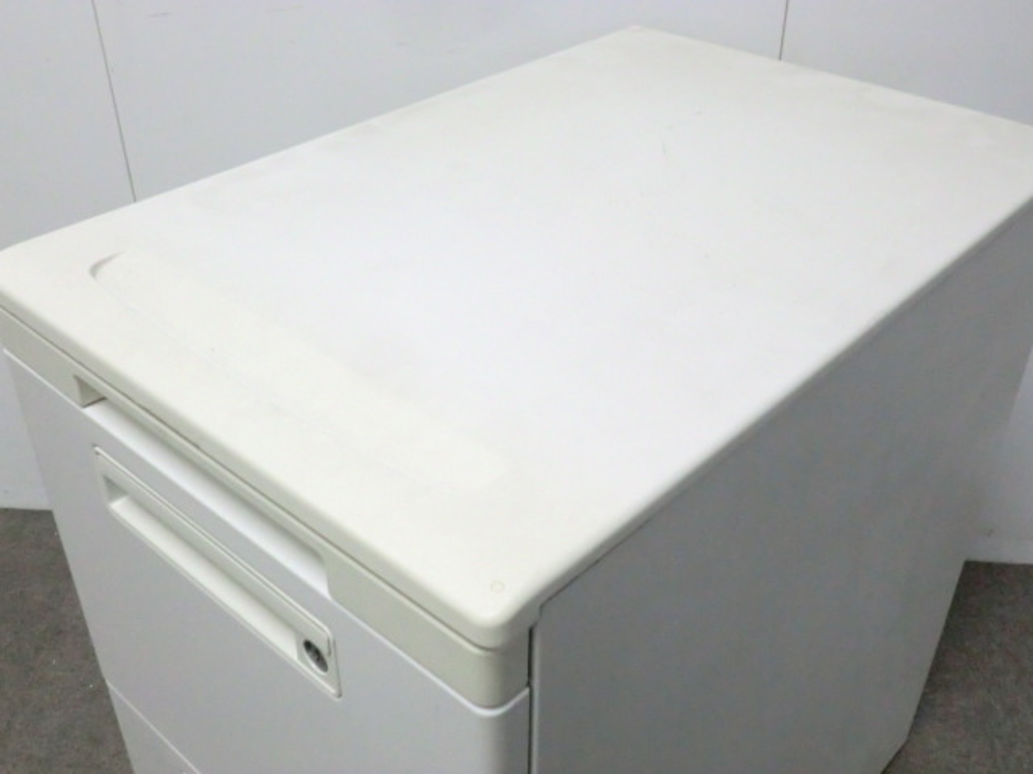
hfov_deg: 49.0
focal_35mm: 38
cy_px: 387
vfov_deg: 37.7
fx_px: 1134
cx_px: 516
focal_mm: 6.9
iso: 640
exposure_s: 1/60
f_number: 3.9
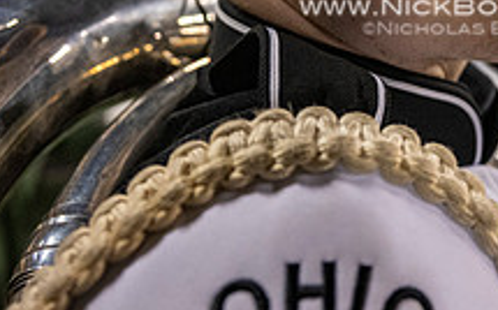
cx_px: 459
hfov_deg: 29.6
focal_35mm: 66
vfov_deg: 18.5
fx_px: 895
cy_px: -75
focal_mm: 24
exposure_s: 1/500
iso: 2000
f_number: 3.2
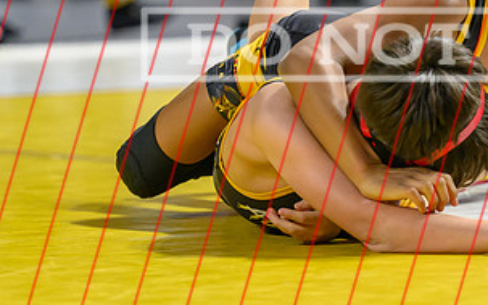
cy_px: 165
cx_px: 445
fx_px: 5423
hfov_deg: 5.1
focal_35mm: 408
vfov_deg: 3.2
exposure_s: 1/800
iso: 2500
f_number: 2.8
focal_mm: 135
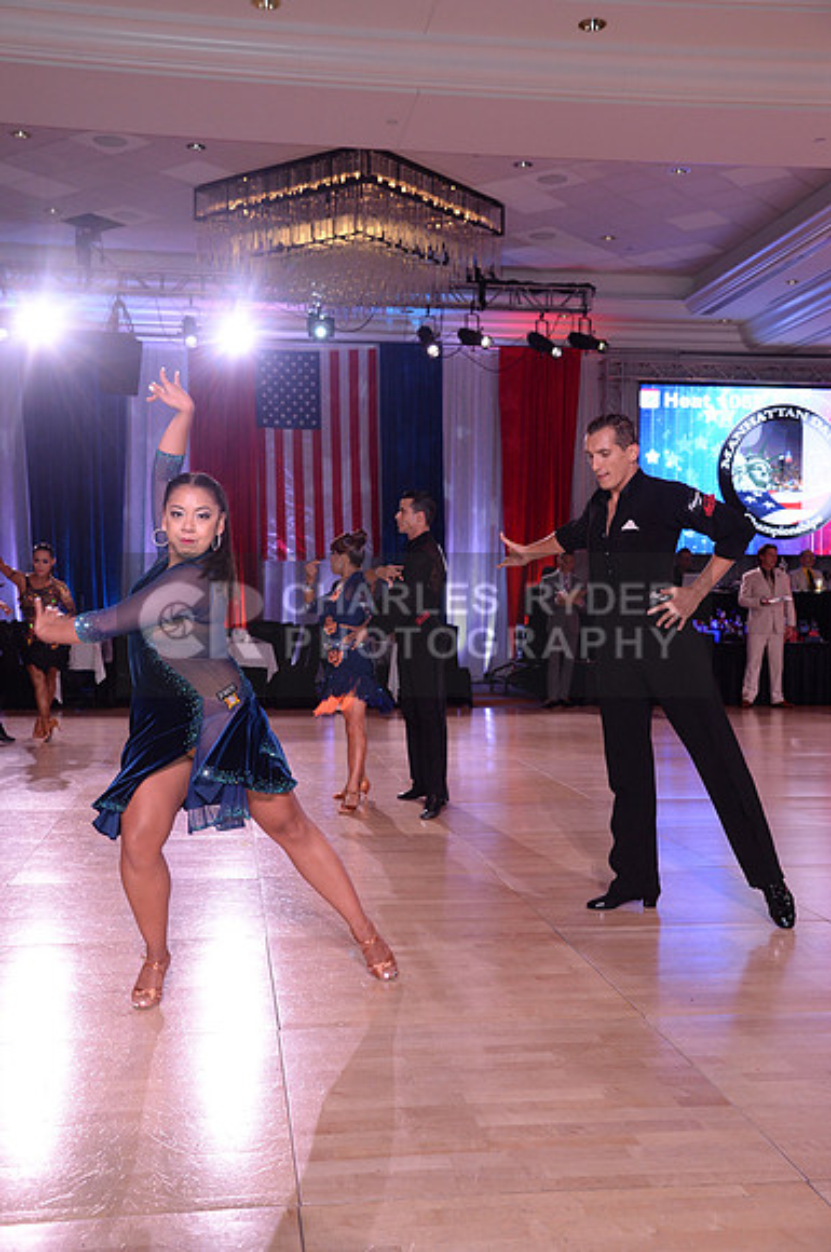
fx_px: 1389
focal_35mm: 40
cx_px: 416
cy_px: 626
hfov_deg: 33.3
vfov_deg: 48.5
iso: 2000
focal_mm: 40
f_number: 6.3
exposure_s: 1/250
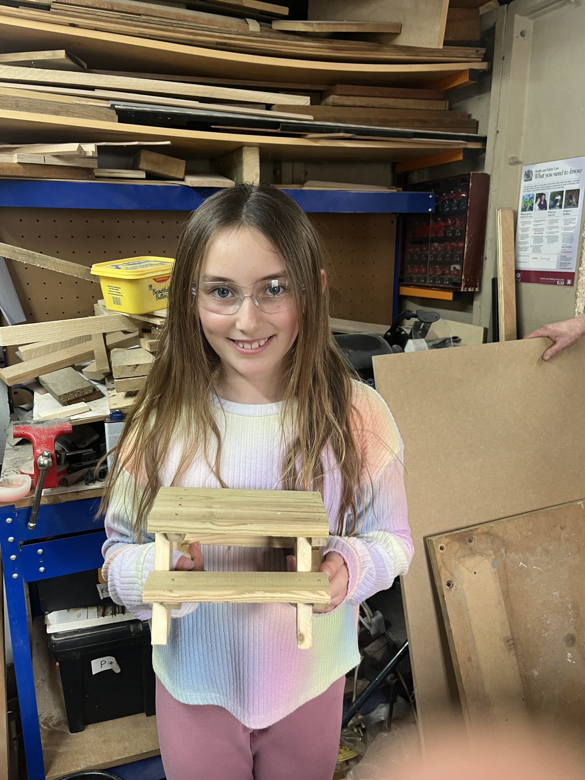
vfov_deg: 67.3
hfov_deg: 53.1
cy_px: 390
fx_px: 586
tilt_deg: -15.0
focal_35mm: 26
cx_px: 292
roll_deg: -1.0
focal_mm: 5.1
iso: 100
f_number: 1.6
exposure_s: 1/50
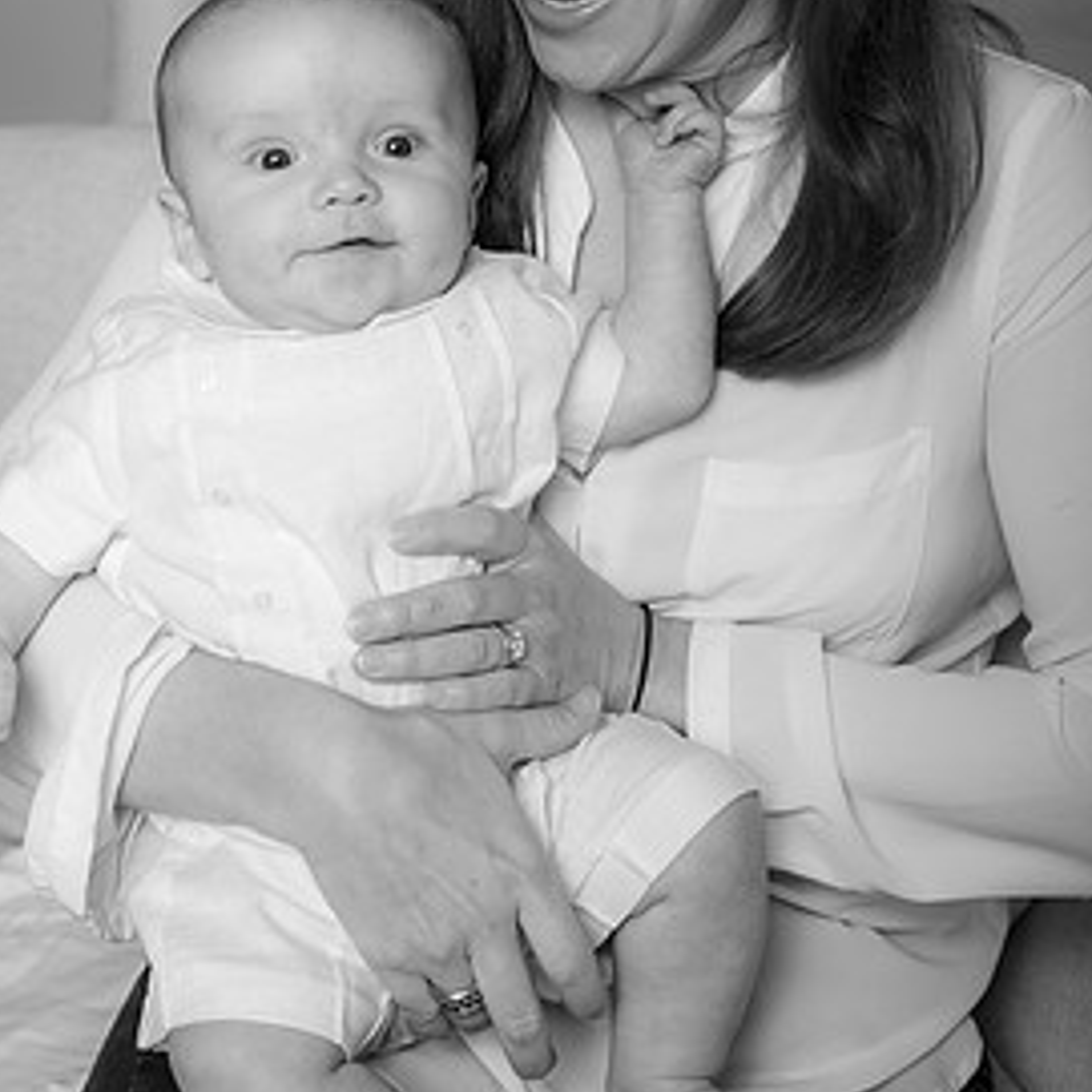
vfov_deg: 21.7
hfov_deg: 21.9
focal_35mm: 79
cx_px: 538
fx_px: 2820
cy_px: 266
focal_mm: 56
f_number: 5
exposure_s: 1/200
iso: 200
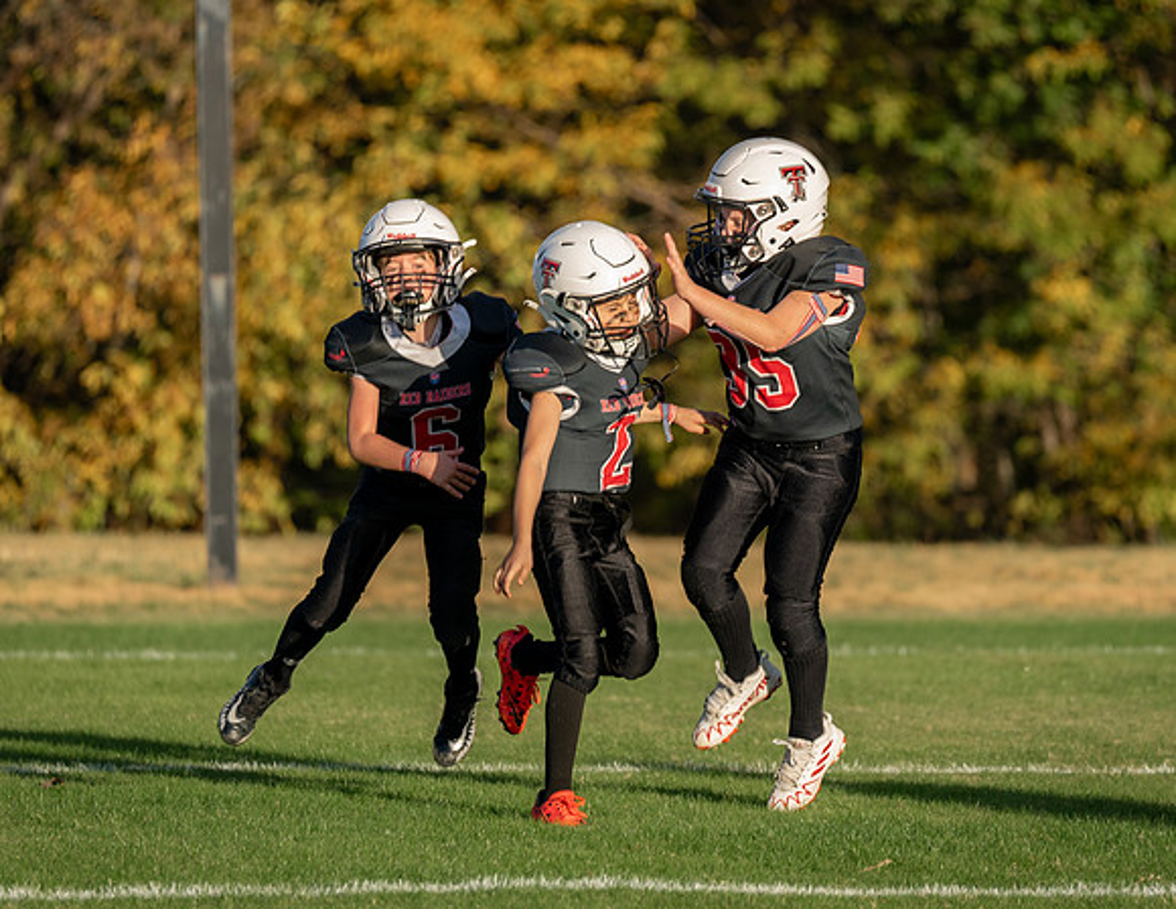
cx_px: 619
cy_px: 431
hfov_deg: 5.7
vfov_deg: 4.4
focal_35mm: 346
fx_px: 11883
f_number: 2.8
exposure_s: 1/1000
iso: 100
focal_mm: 200
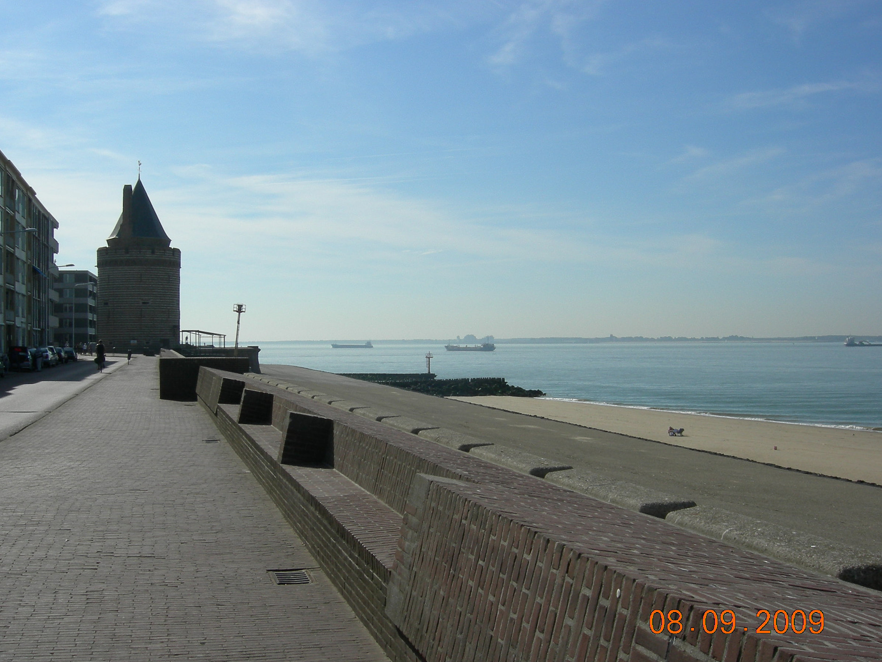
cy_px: 338
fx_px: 994
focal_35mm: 39
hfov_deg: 47.8
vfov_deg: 36.8
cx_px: 413
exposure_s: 1/385
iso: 64
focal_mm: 7.5
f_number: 7.6
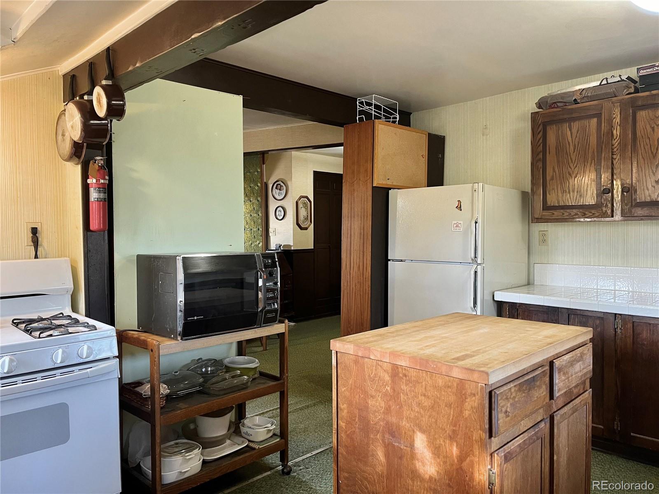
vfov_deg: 53.1
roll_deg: +0.5
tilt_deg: -2.2
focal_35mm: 26
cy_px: 247
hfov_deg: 67.3
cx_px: 330
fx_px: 495
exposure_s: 1/60
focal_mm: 5.1
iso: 200
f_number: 1.6
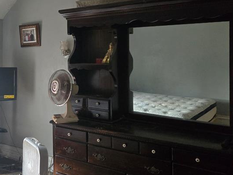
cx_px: 44
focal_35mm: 44
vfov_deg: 32.5
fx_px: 296
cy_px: 55
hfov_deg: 41.0
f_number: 1.8
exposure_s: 1/120
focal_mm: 5.4
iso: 800
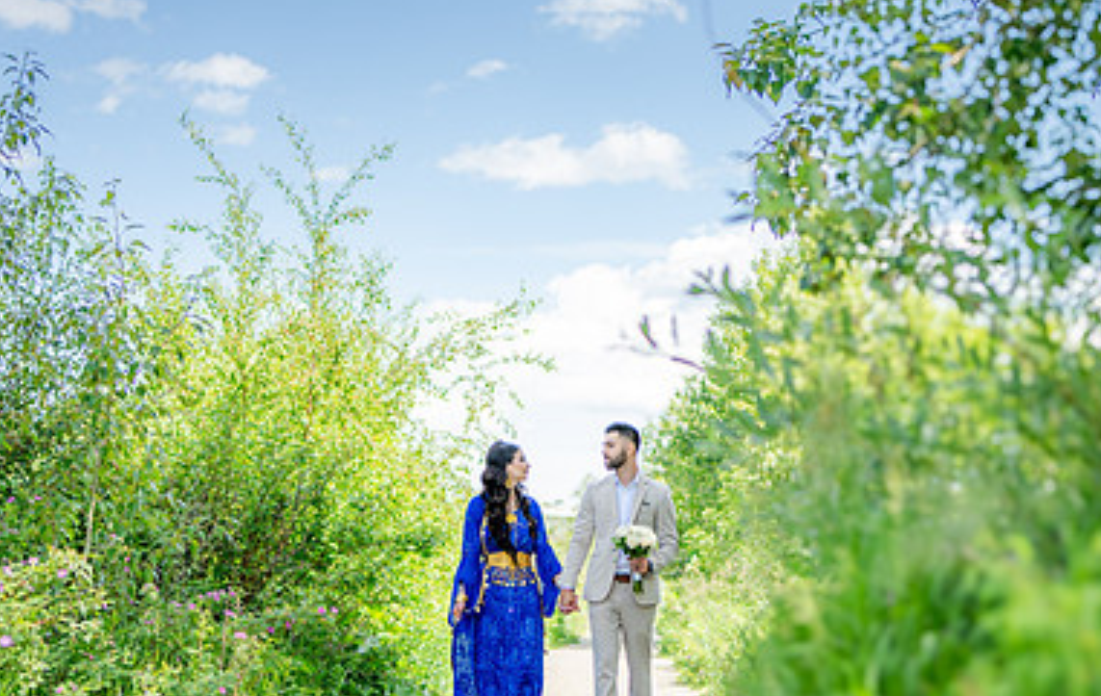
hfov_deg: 32.3
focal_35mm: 63
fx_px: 1897
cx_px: 614
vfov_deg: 20.6
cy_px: 517
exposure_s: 1/3200
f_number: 1.2
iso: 125
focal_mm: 35
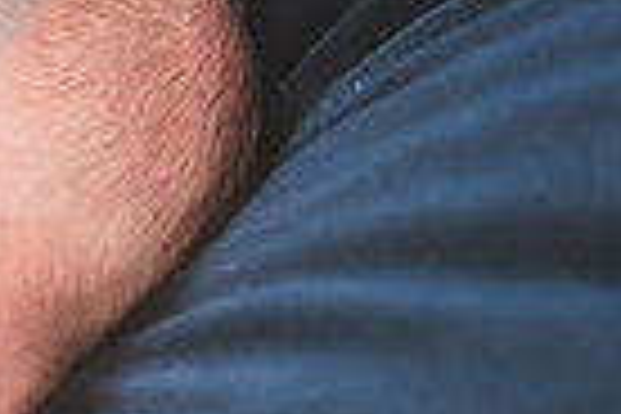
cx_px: -665
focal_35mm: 242
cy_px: 219
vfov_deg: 5.7
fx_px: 4174
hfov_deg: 8.1
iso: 1600
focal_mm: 56
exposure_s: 1/125
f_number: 4
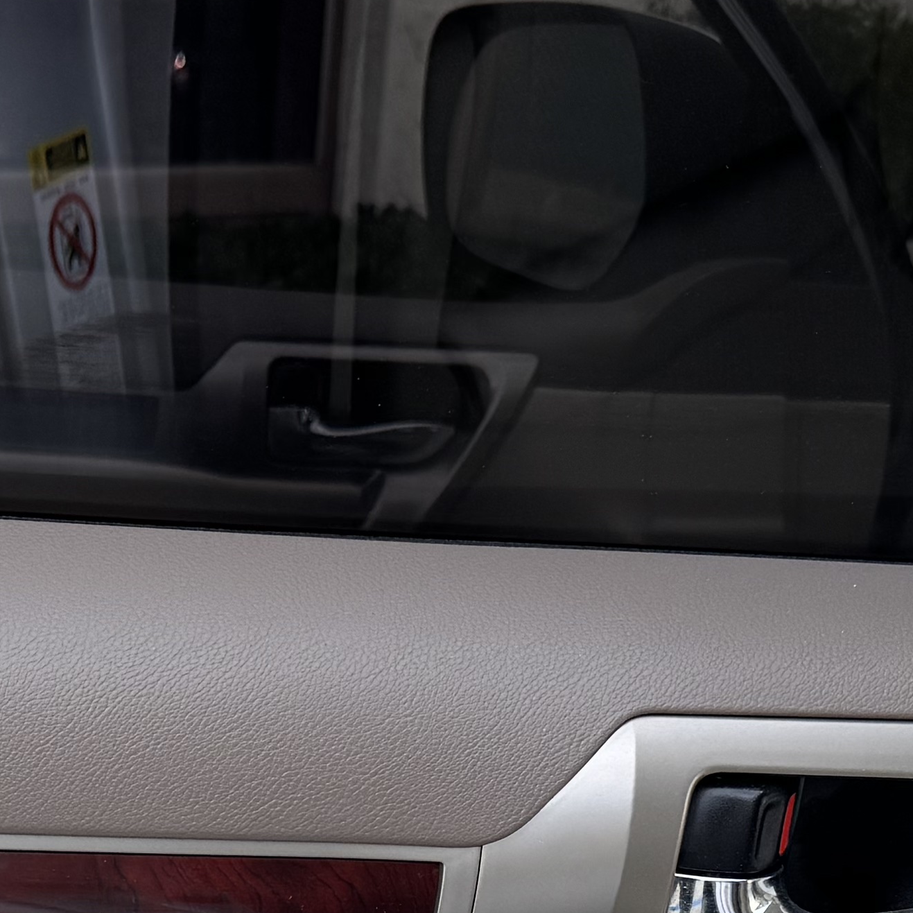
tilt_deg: -23.6
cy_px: 1221
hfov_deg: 18.6
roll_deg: -3.1
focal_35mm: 92
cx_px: 105
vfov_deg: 17.6
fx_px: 2745
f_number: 1.78
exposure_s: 1/912
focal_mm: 6.76
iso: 80
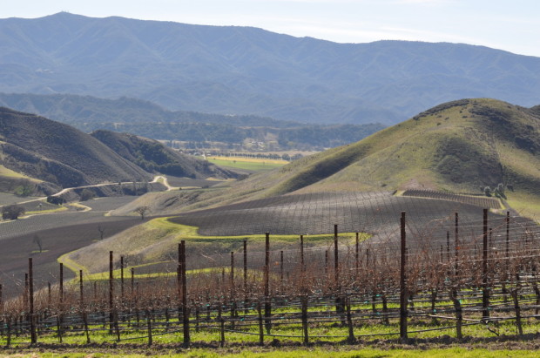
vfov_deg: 18.1
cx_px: 270
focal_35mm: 75
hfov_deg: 27.0
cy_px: 179
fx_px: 1123
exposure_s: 1/320
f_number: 9
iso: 200
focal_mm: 50
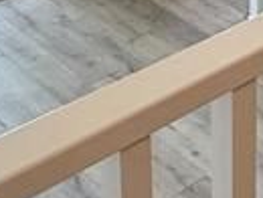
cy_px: -204
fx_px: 837
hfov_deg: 17.2
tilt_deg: -14.6
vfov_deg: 12.0
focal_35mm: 110
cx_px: 295
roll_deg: -0.9
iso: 160
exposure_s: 1/120
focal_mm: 2.22
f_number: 2.2
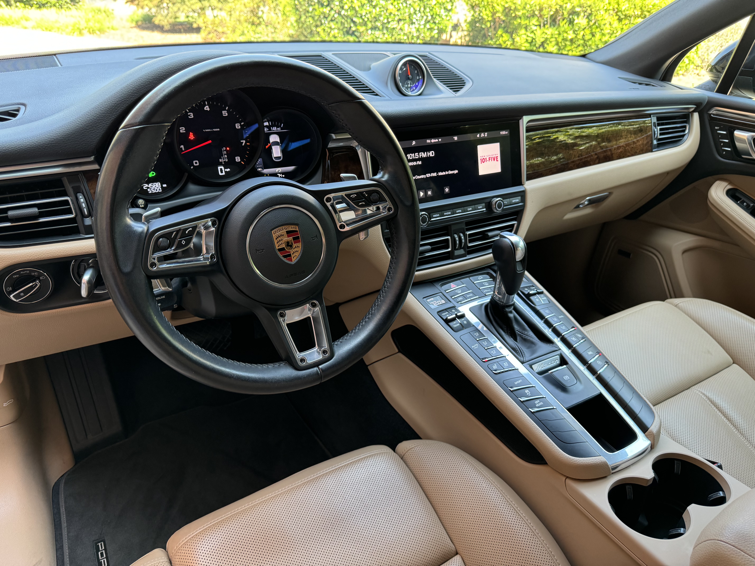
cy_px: 283
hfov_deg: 71.6
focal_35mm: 24
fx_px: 523
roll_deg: -3.3
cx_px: 378
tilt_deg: -30.0
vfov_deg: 56.8
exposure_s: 1/114
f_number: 1.78
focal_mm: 6.76
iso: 200
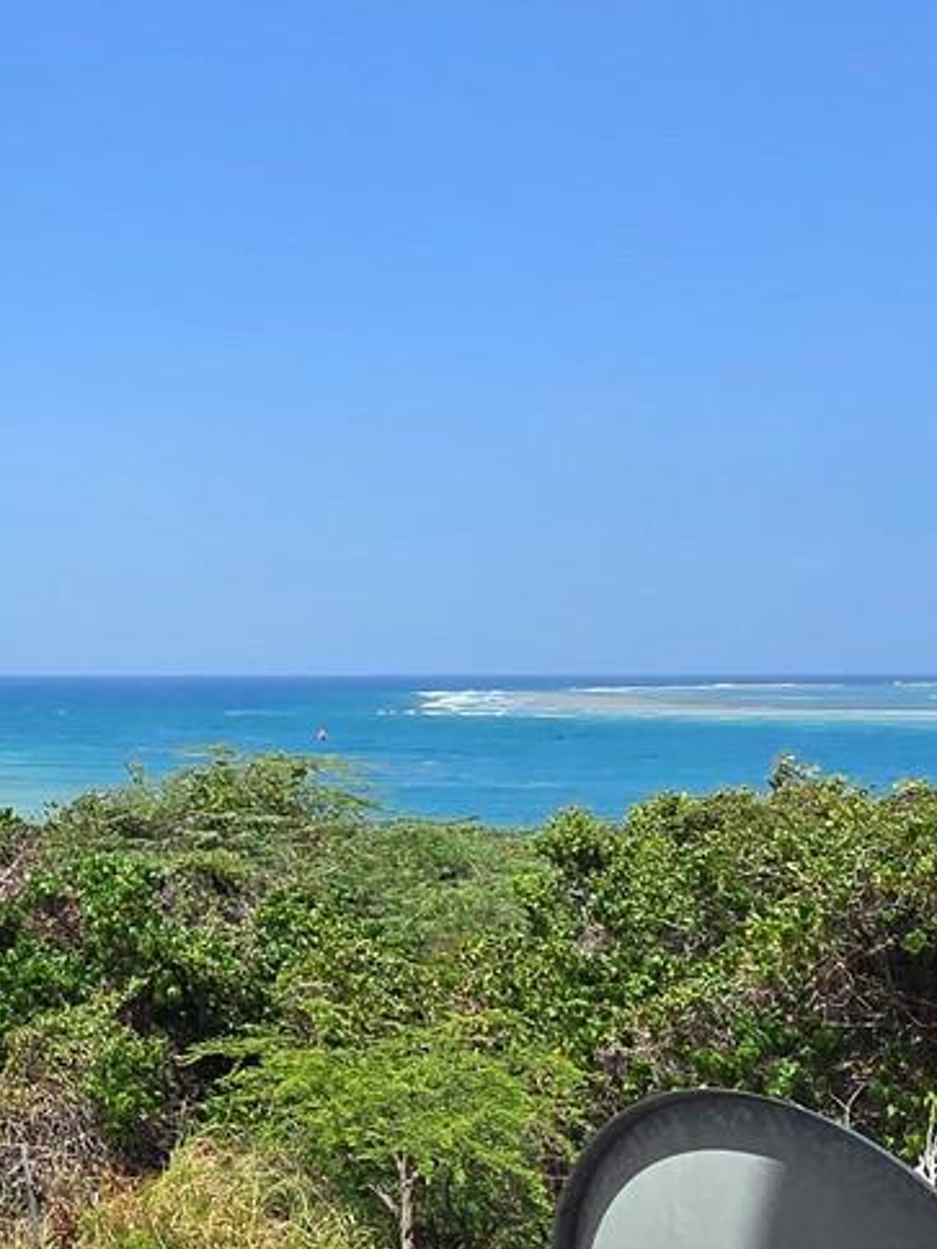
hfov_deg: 29.5
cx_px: -147
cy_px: 702
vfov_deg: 43.8
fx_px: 1552
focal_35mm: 43
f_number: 2.2
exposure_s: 1/2333
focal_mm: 2.2
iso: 50
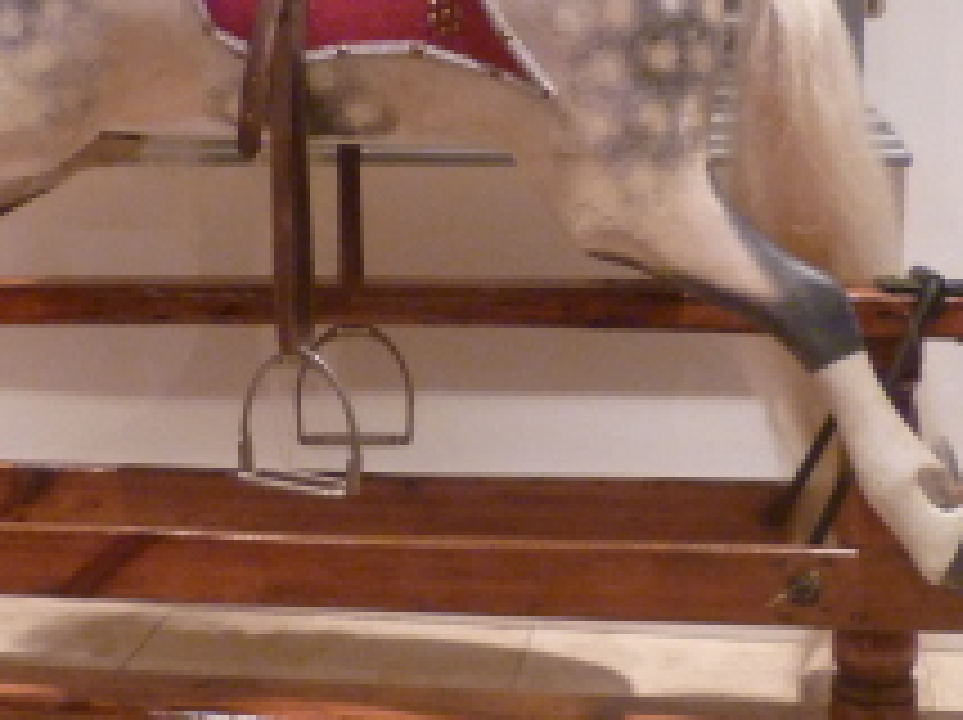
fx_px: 1862
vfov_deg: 21.8
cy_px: 252
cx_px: 266
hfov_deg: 28.7
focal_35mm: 67
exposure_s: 1/25
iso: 400
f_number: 2.8
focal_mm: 5
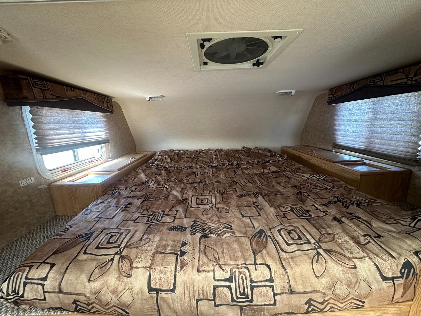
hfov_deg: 102.1
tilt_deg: -10.6
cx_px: 210
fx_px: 170
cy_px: 158
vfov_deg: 85.7
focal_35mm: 14
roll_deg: +2.1
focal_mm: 2.22
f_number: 2.2
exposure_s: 1/99
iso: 250
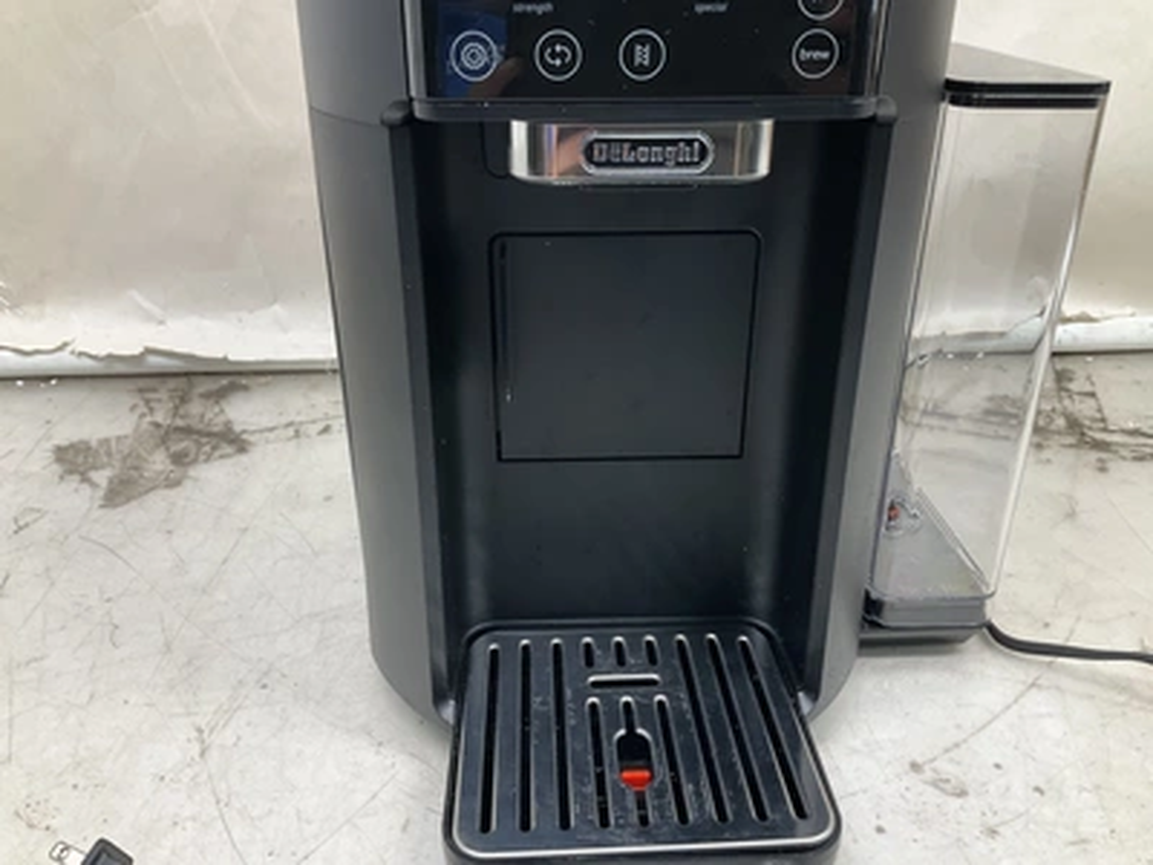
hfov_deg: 61.7
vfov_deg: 48.2
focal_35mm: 29
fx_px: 966
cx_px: 576
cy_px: 432
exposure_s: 1/60
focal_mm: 3
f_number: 1.8
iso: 40
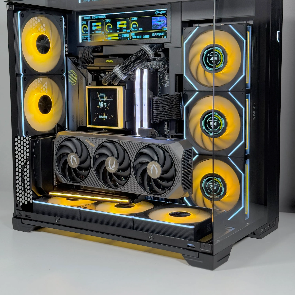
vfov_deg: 30.0
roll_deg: +0.3
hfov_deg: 30.0
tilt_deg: -5.2
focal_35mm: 57
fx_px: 550
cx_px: 148
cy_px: 129
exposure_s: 1/60
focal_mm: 6.76
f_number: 1.78
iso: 125
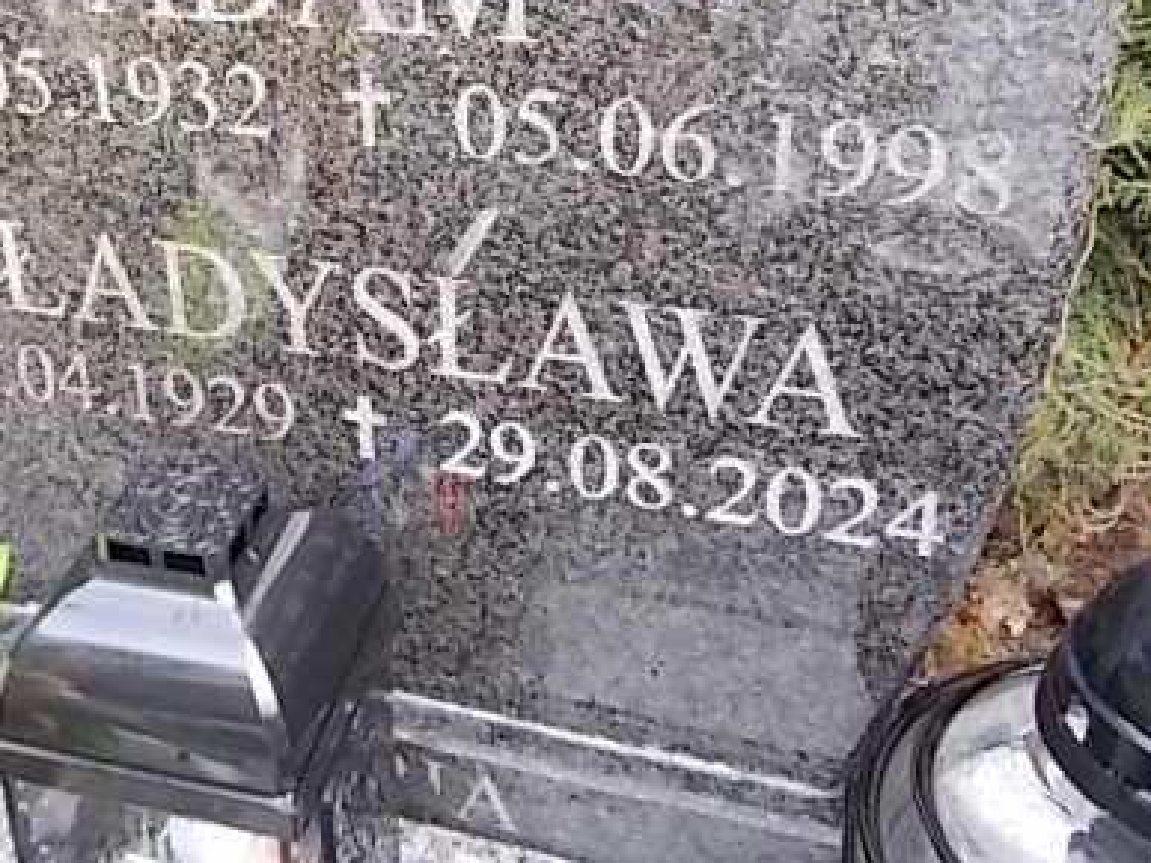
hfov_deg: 43.2
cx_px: 381
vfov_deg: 32.5
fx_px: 1429
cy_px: 152
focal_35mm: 43
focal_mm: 4.6
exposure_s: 1/30
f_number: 3.2
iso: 80
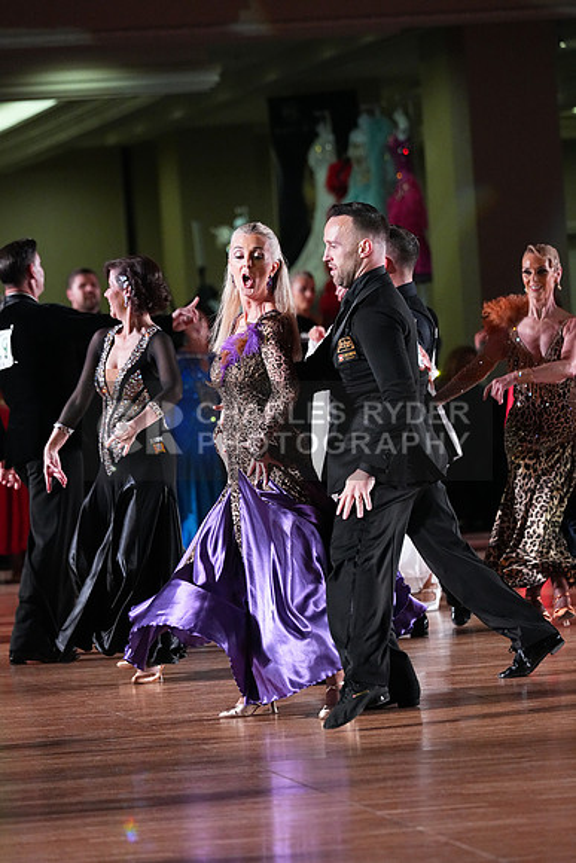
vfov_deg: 10.3
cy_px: 432
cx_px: 288
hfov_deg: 6.9
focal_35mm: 200
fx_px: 4797
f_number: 5
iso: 8000
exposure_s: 1/400
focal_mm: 200
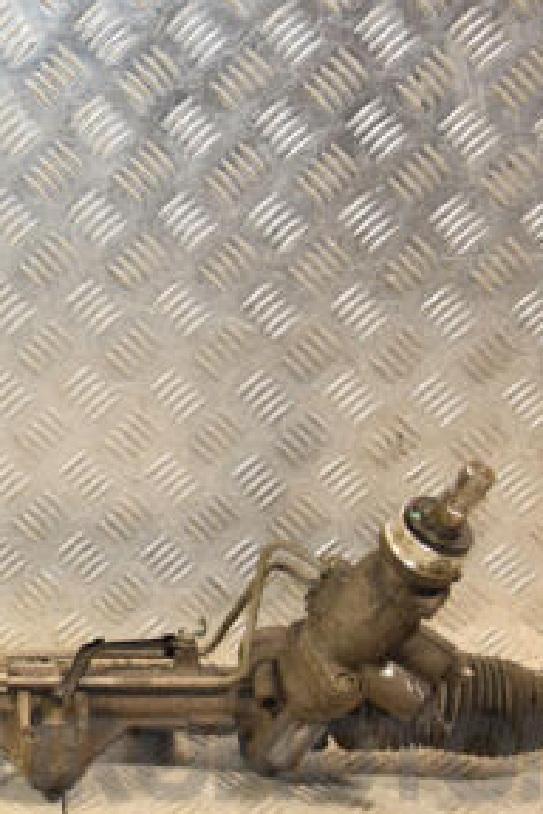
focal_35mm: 78
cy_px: 382
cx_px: -133
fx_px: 1766
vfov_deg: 26.0
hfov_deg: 16.6
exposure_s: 1/200
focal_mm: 25
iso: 800
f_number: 5
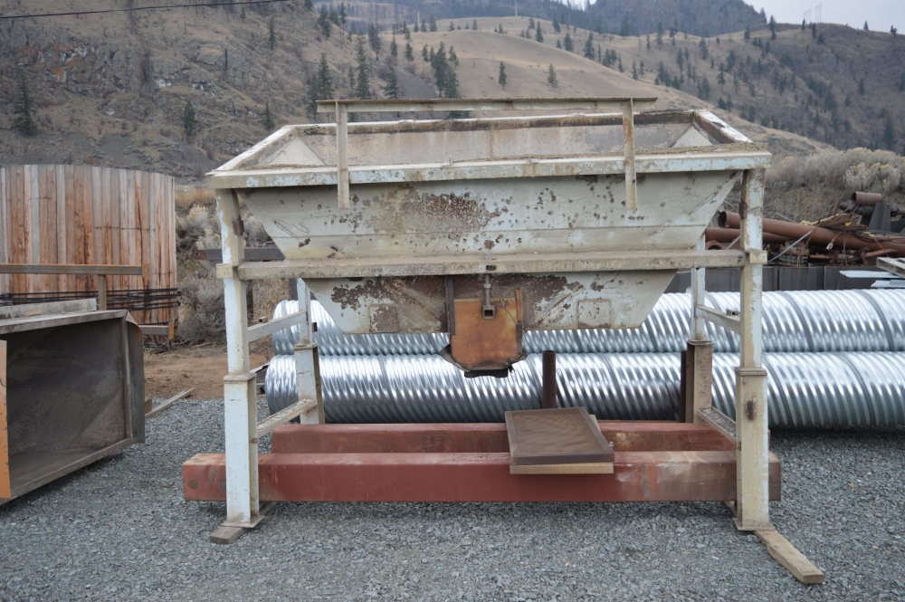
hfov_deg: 59.5
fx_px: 791
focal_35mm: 32
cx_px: 452
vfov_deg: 41.6
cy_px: 301
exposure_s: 1/60
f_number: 4
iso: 400
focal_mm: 21
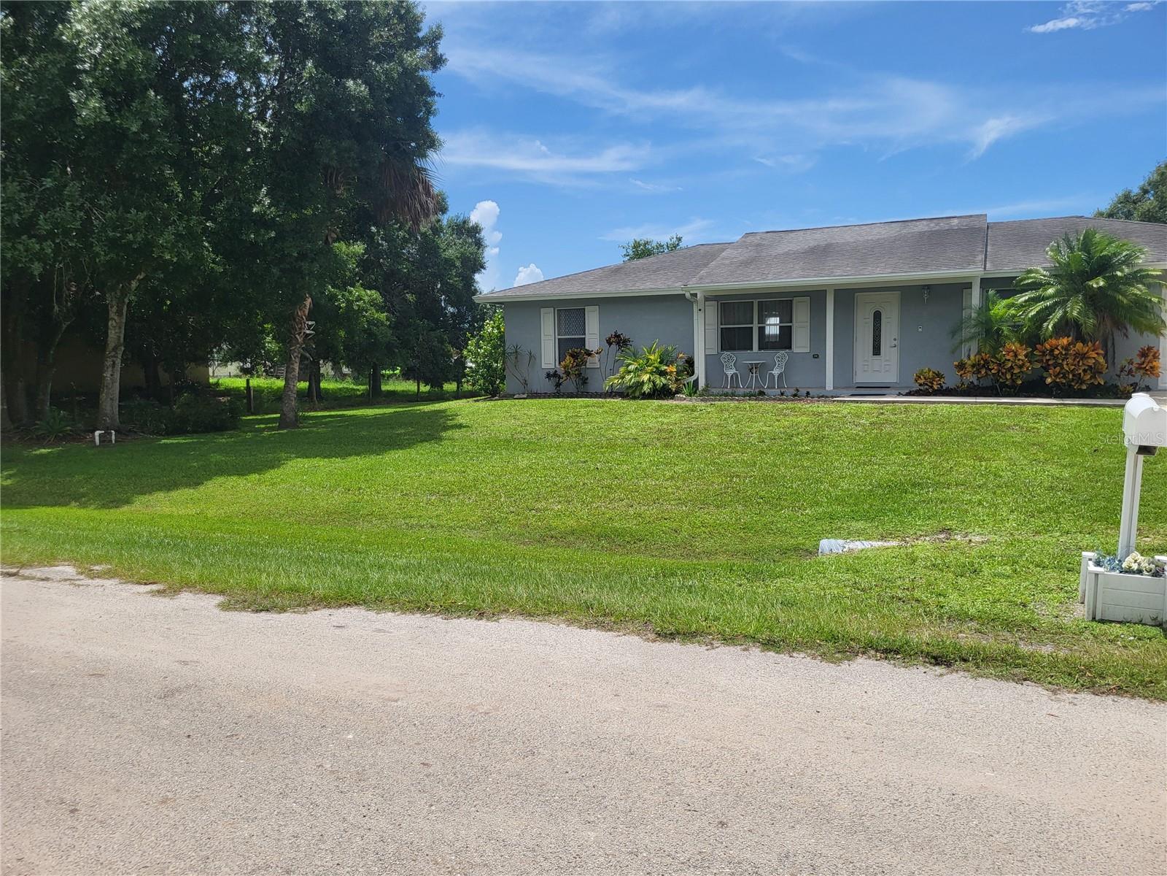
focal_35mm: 26
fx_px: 877
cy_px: 438
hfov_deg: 67.3
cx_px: 584
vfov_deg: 53.1
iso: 40
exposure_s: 1/3657
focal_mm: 5.4
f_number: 1.8
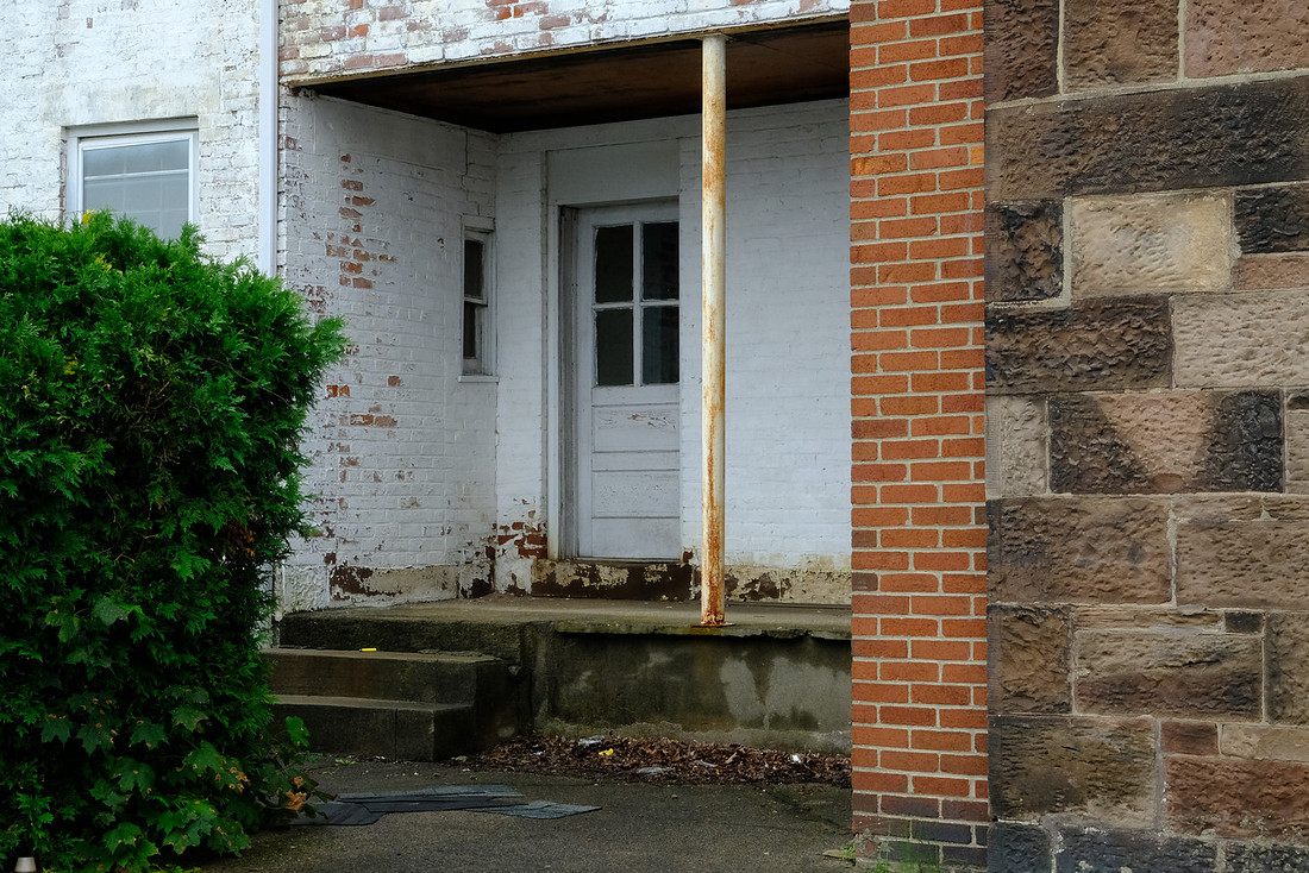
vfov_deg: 21.3
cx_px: 654
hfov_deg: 31.4
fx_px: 2328
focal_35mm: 64
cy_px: 436
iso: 1600
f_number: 20
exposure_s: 1/110
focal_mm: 42.5
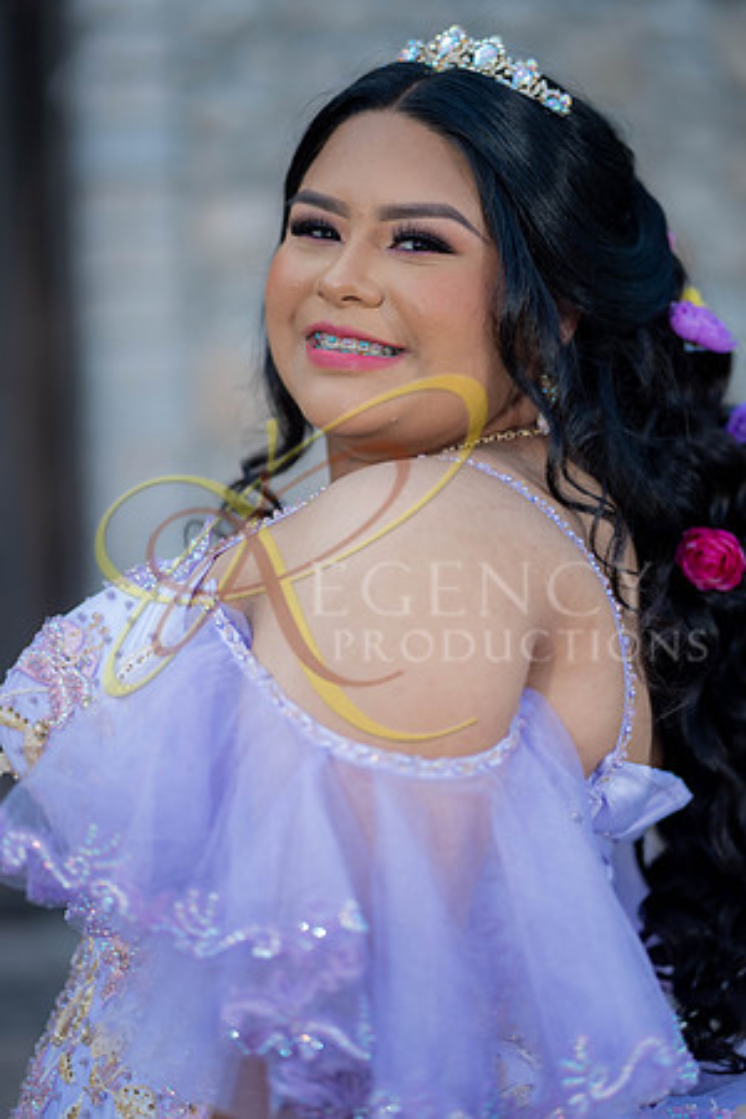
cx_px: 373
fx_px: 2642
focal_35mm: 85
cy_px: 560
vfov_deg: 23.9
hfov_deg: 16.1
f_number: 1.8
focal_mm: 85
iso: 125
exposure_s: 1/1250
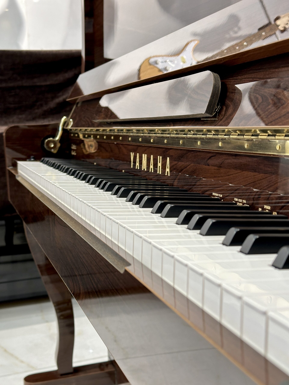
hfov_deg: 30.3
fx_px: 534
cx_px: 144
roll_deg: +1.5
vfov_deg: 39.7
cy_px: 192
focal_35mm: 48
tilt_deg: -6.9
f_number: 1.78
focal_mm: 6.86
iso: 64
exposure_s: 1/50
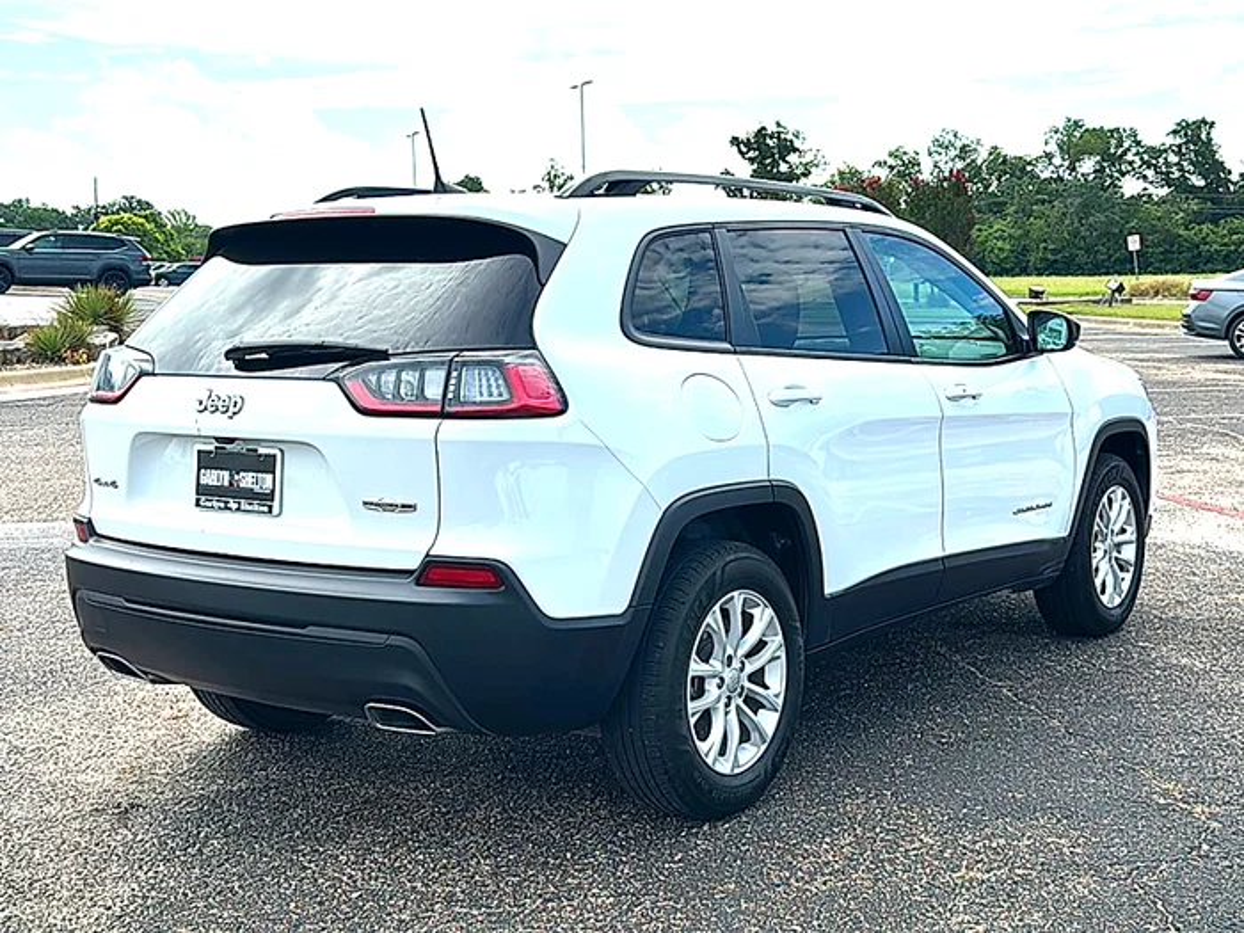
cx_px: 622
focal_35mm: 37
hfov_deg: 50.1
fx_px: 1330
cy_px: 466
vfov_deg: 38.7
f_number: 1.78
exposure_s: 1/3497
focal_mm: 6.86
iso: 80
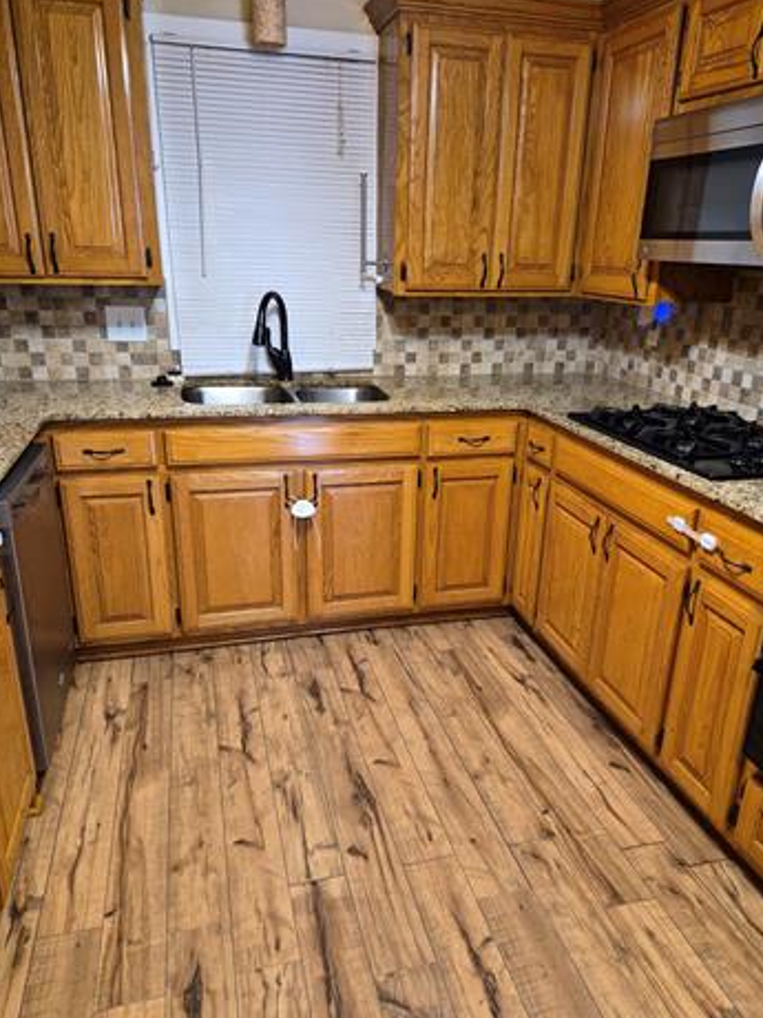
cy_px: 522
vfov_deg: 71.6
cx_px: 385
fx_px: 705
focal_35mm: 24
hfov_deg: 56.8
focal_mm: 5.4
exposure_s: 1/120
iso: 640
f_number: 1.8
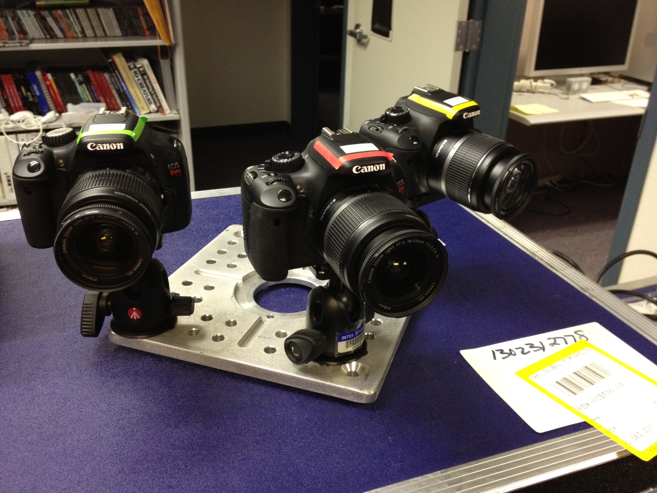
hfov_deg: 52.6
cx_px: 328
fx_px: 664
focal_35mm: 35
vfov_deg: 40.7
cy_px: 246
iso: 250
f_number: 2.4
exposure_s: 1/20
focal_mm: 4.28
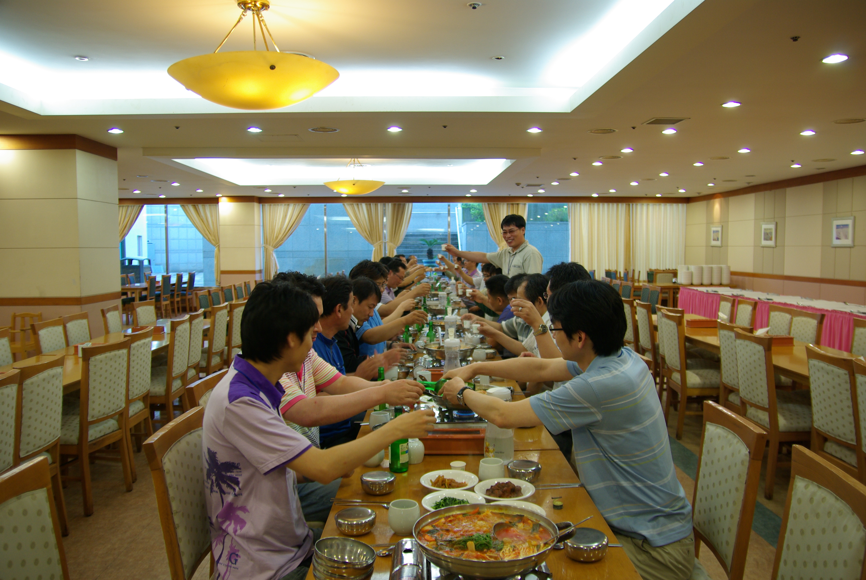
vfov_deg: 48.0
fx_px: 650
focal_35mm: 27
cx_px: 433
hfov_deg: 67.3
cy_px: 290
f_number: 2.8
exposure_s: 1/30
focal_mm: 18
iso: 200
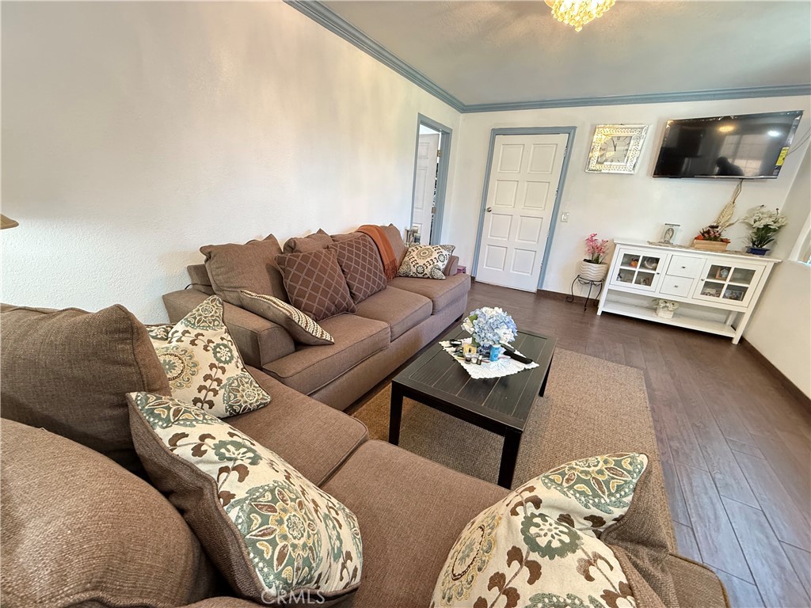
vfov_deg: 85.7
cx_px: 406
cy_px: 304
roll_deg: -4.2
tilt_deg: -19.3
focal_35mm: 14
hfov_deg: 102.1
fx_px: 328
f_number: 2.2
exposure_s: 1/60
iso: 500
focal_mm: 2.22
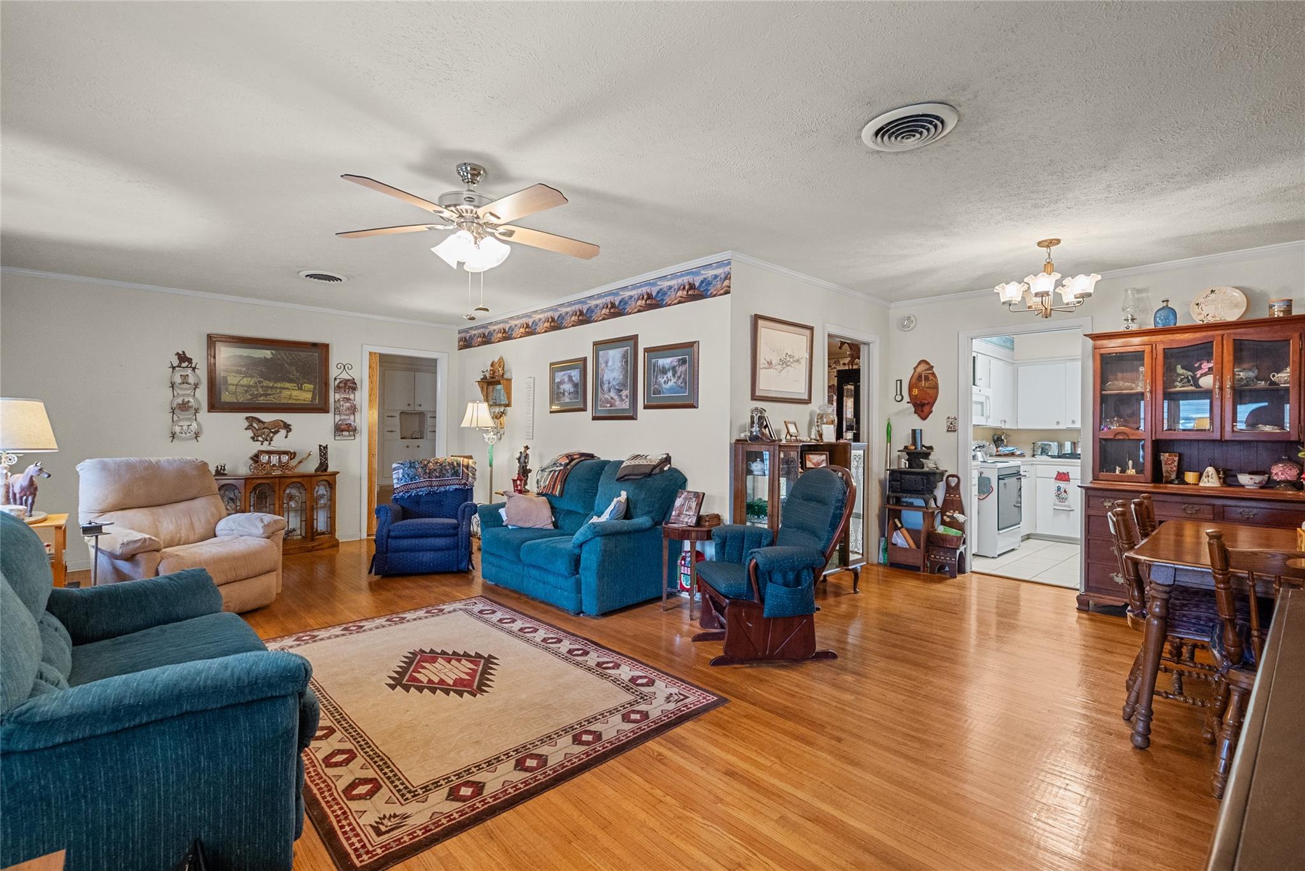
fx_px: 580
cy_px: 436
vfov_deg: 73.8
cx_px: 652
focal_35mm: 16
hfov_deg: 96.7
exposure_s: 1/10
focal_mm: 16
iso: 2000
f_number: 8
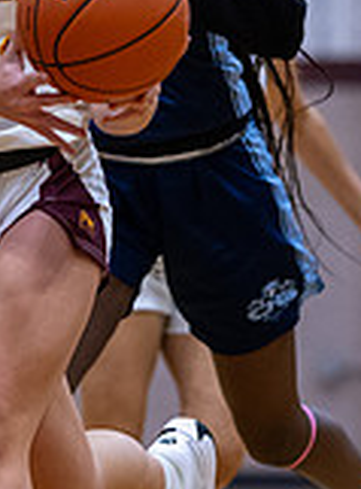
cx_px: -78
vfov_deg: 4.4
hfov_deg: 3.2
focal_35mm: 457
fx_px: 6415
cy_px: 167
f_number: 1.8
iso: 1600
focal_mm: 85
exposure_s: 1/1250
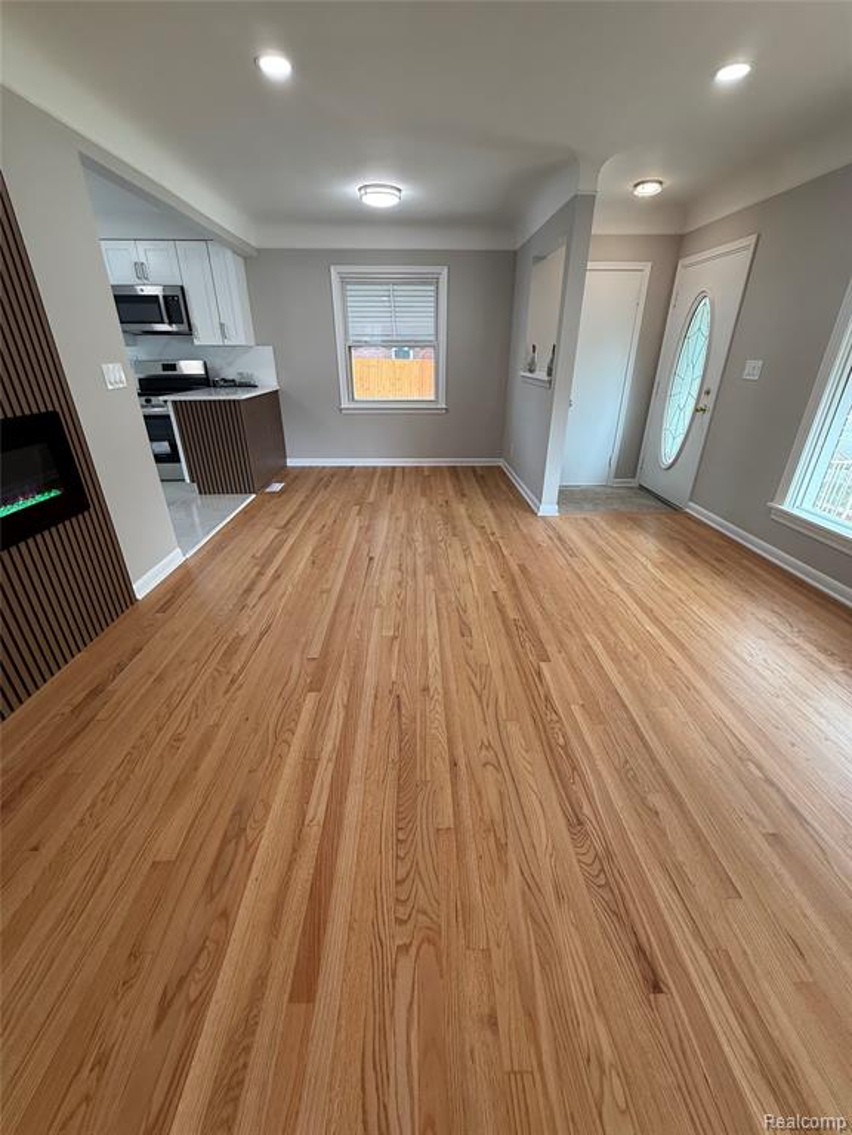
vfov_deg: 102.1
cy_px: 568
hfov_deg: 85.7
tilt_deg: -25.3
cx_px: 426
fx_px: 459
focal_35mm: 14
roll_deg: +0.4
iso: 160
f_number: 2.2
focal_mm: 2.22
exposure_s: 1/120
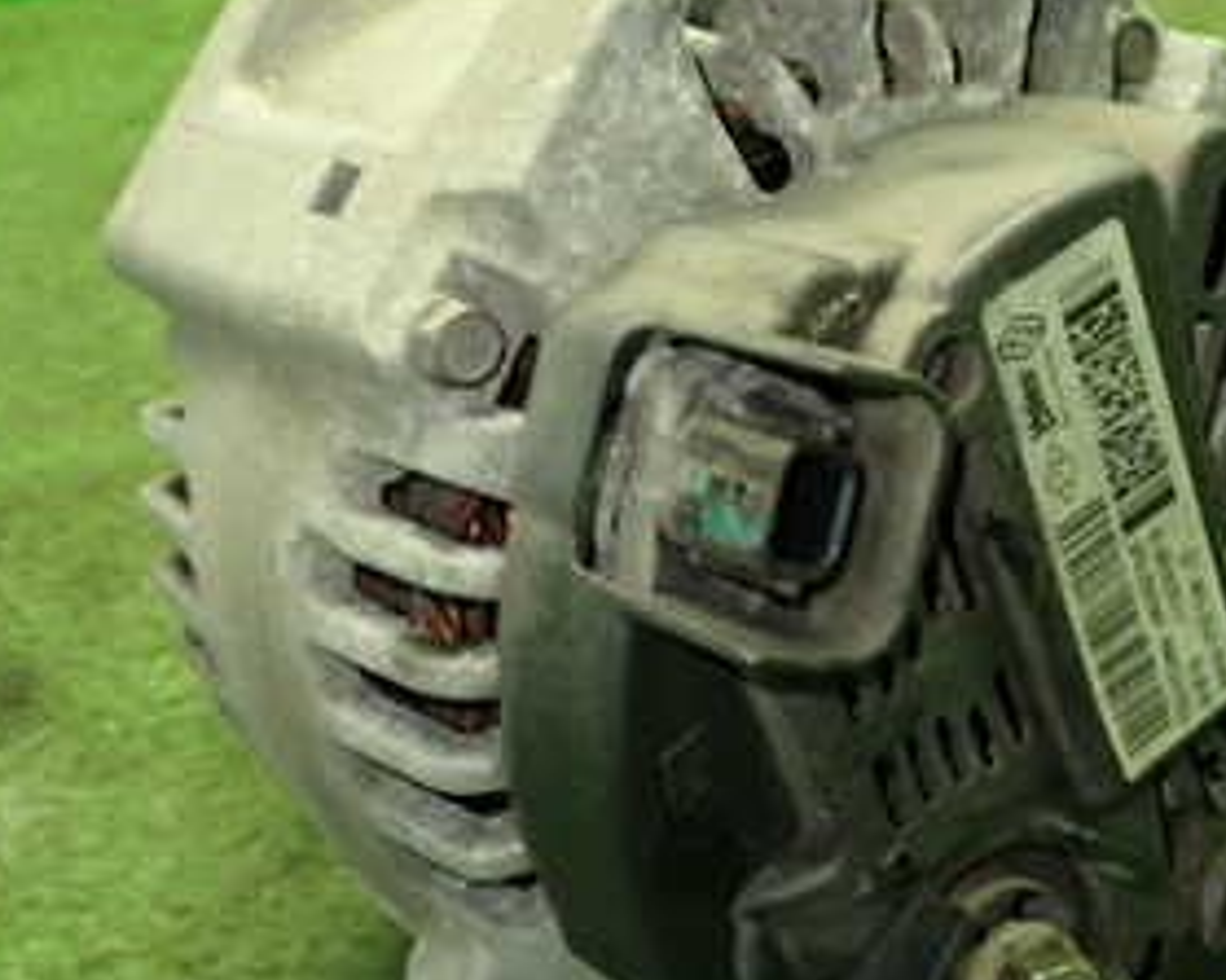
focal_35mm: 63
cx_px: 835
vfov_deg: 24.2
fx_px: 2285
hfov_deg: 29.8
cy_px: 475
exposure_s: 1/30
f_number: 2.3
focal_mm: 5.4
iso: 250
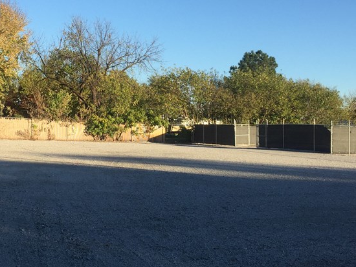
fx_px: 555
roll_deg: -1.7
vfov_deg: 27.0
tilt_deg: +3.2
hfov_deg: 35.4
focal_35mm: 54
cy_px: 114
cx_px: 133
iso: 32
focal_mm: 4.15
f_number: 2.2
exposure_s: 1/879
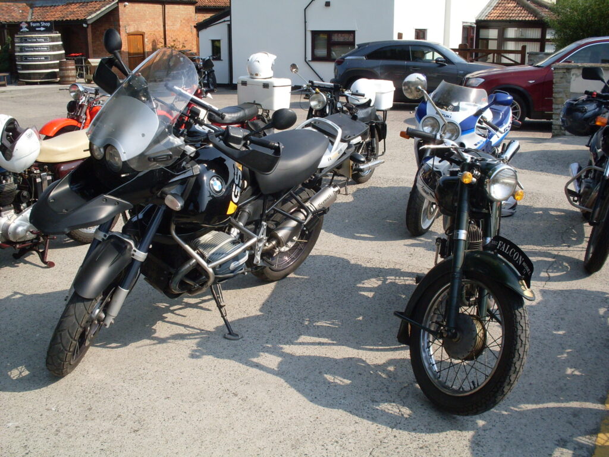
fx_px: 669
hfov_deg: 49.0
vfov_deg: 37.7
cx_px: 304
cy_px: 228
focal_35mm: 38
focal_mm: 6.3
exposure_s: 1/180
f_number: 8.4
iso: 80
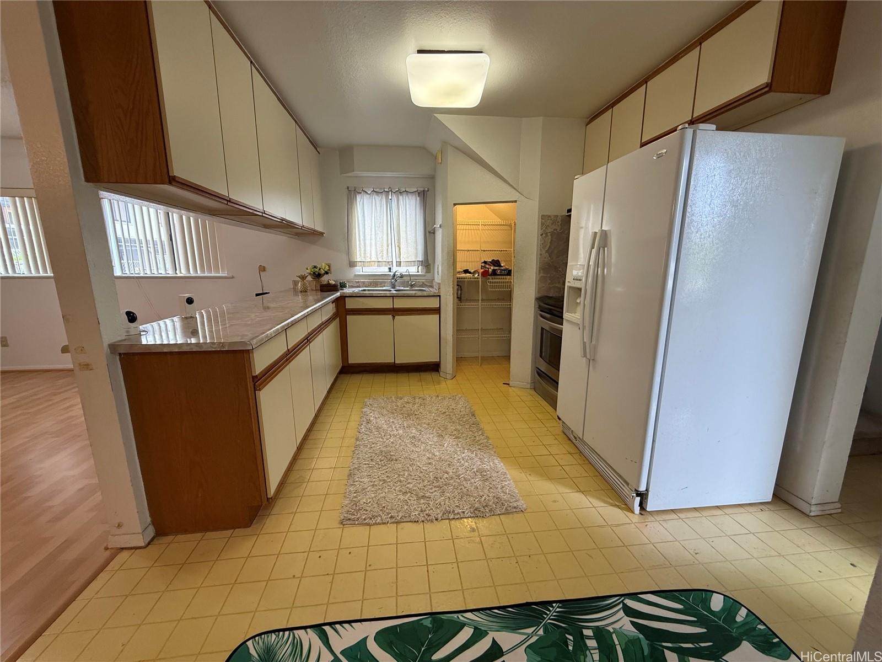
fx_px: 357
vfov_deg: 85.7
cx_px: 441
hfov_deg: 102.1
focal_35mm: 14
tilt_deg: -10.9
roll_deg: +0.3
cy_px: 331
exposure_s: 1/120
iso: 200
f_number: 2.2
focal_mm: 2.22
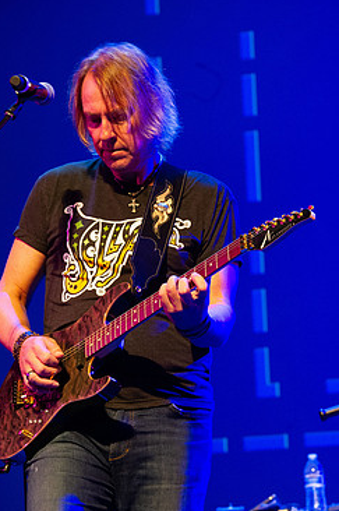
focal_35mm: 160
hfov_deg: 8.6
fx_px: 2266
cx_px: 181
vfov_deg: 12.8
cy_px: 307
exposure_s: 1/125
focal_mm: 130
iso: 8000
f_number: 7.1
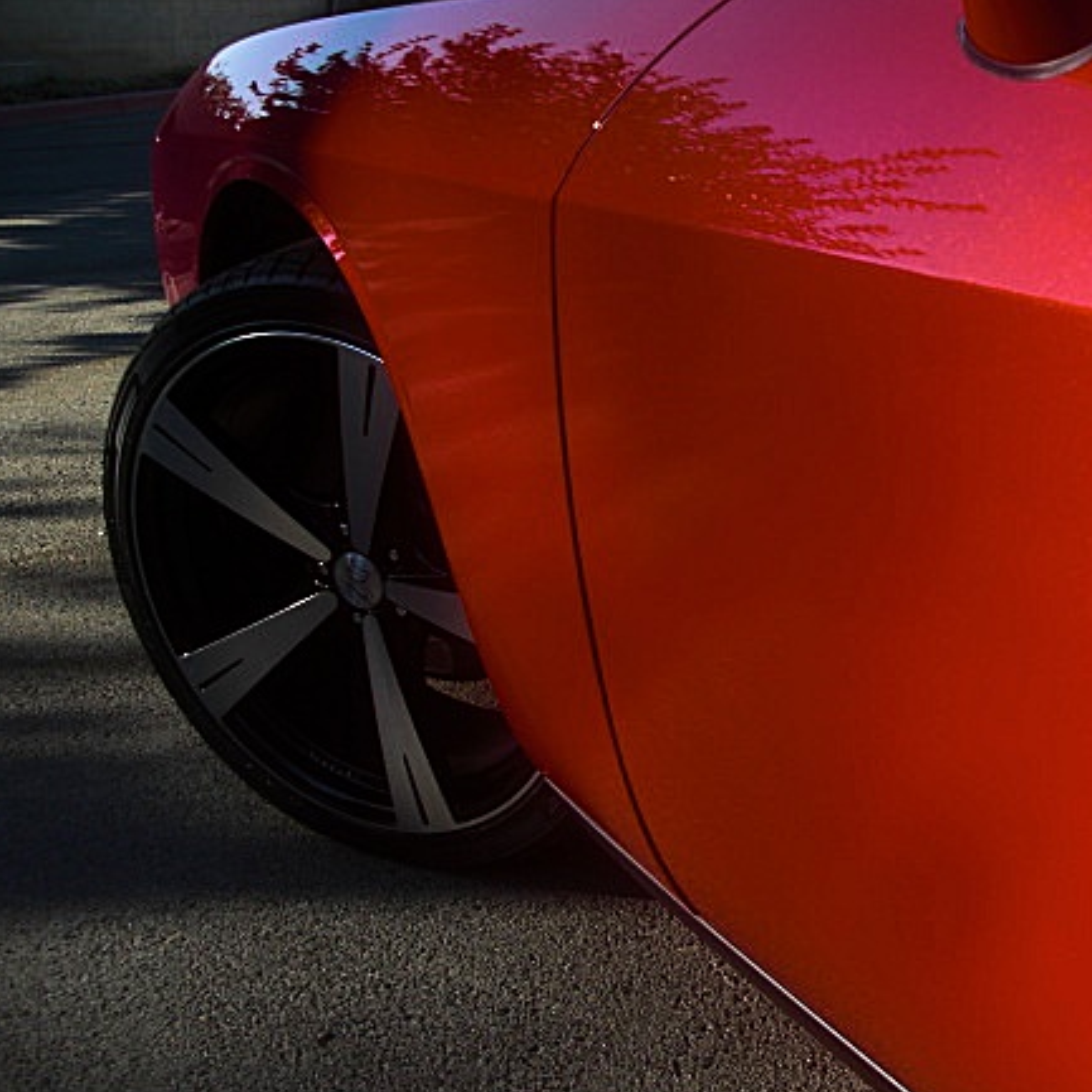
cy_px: 517
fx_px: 1677
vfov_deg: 36.1
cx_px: 774
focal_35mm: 47
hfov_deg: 35.5
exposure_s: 1/400
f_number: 2.8
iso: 50
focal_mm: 6.3
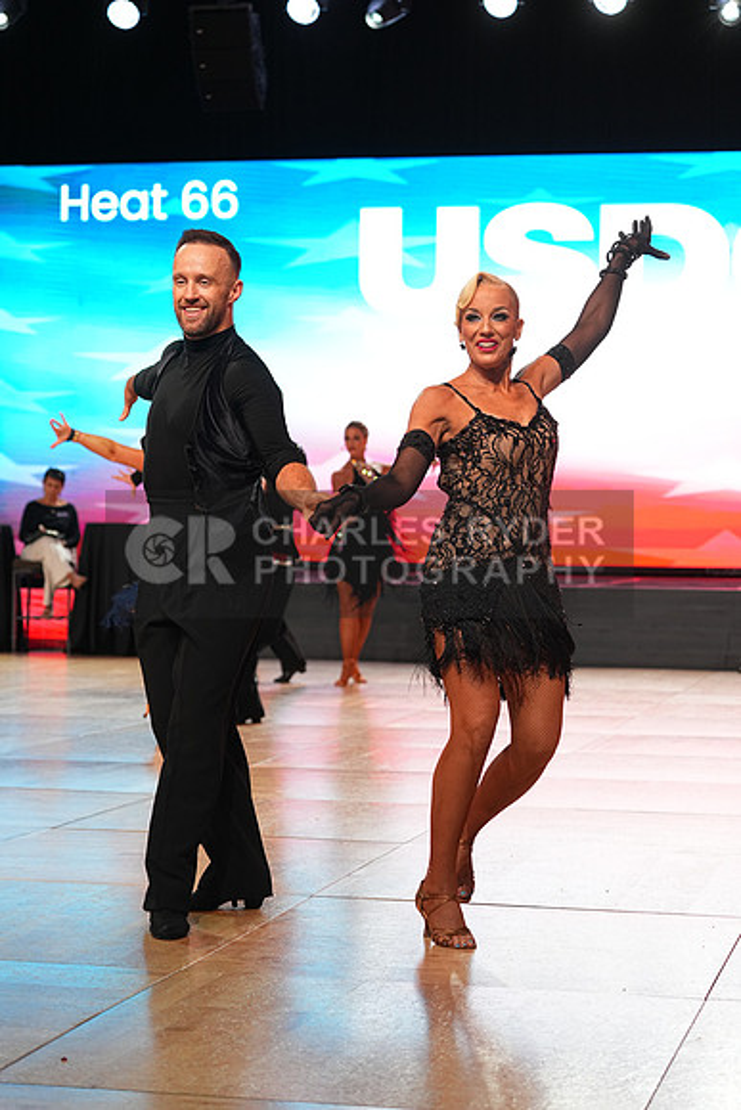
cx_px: 370
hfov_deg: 18.0
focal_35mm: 76
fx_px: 2345
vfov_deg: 26.6
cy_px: 555
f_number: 4
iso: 800
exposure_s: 1/400
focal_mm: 76
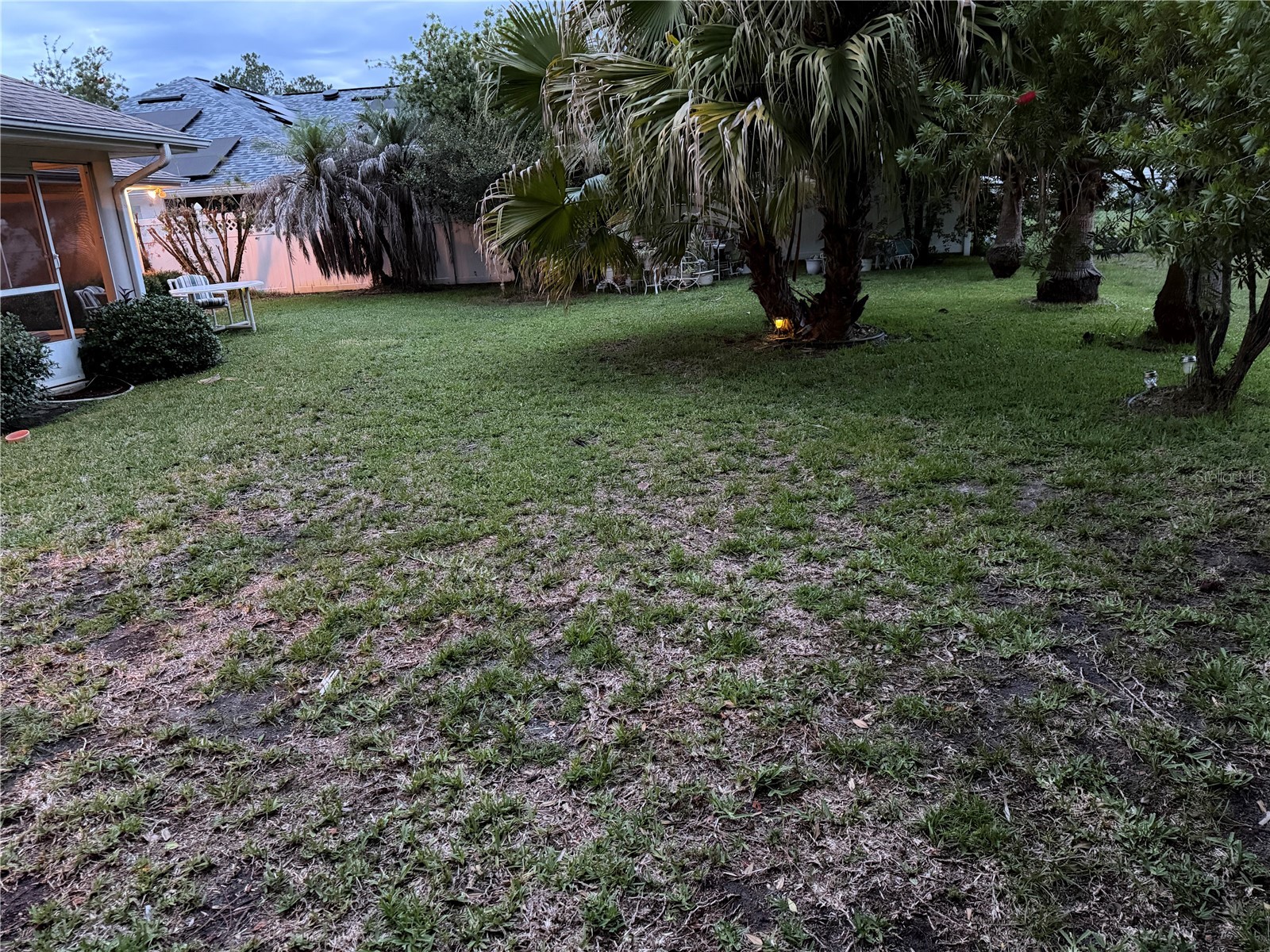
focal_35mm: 24
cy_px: 476
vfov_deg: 56.8
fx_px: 881
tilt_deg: -16.9
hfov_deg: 71.6
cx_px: 635
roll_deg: +4.1
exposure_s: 1/30
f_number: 1.78
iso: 1000
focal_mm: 6.76
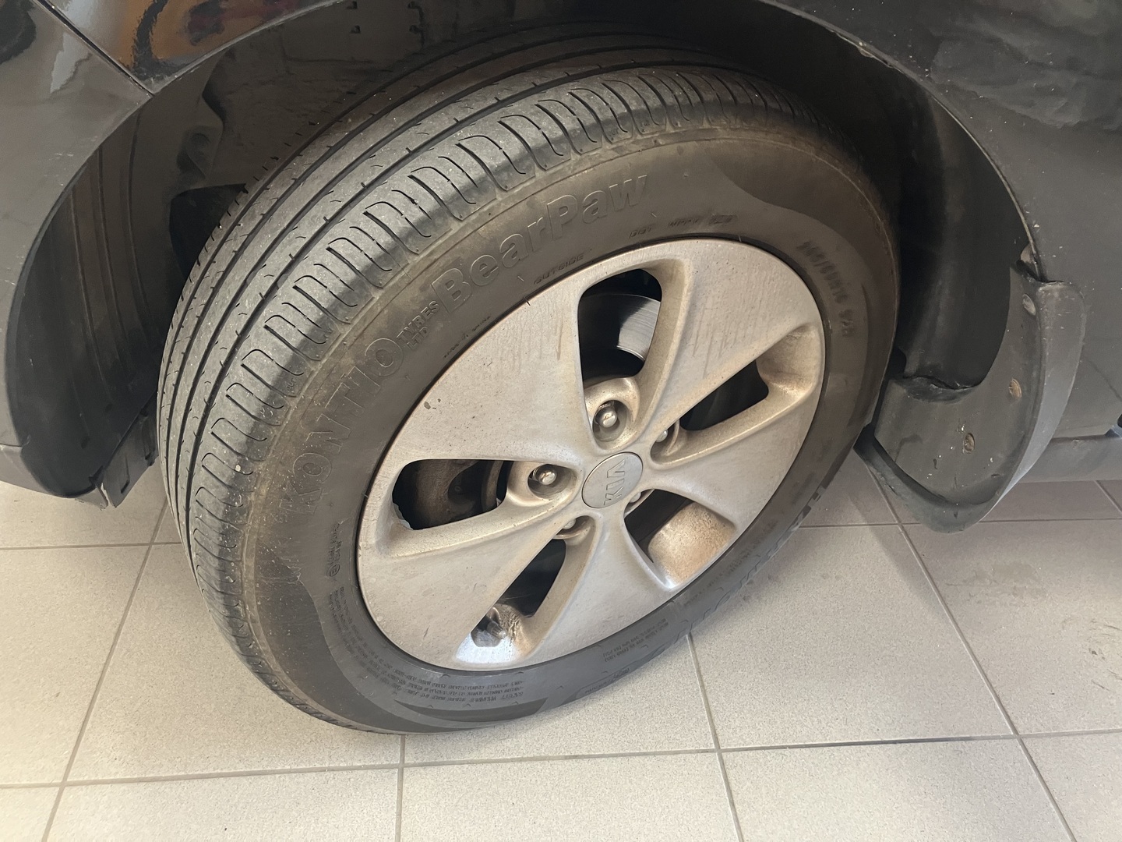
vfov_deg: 49.7
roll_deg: -1.3
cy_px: 421
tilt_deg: -36.5
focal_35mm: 28
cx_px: 561
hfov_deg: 63.4
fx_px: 908
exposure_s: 1/60
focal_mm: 3.99
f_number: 1.8
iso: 160
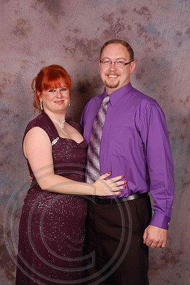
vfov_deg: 33.4
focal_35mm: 60
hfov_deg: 22.6
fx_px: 476
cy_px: 142
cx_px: 95
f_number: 10
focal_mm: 40
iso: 200
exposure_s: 1/125
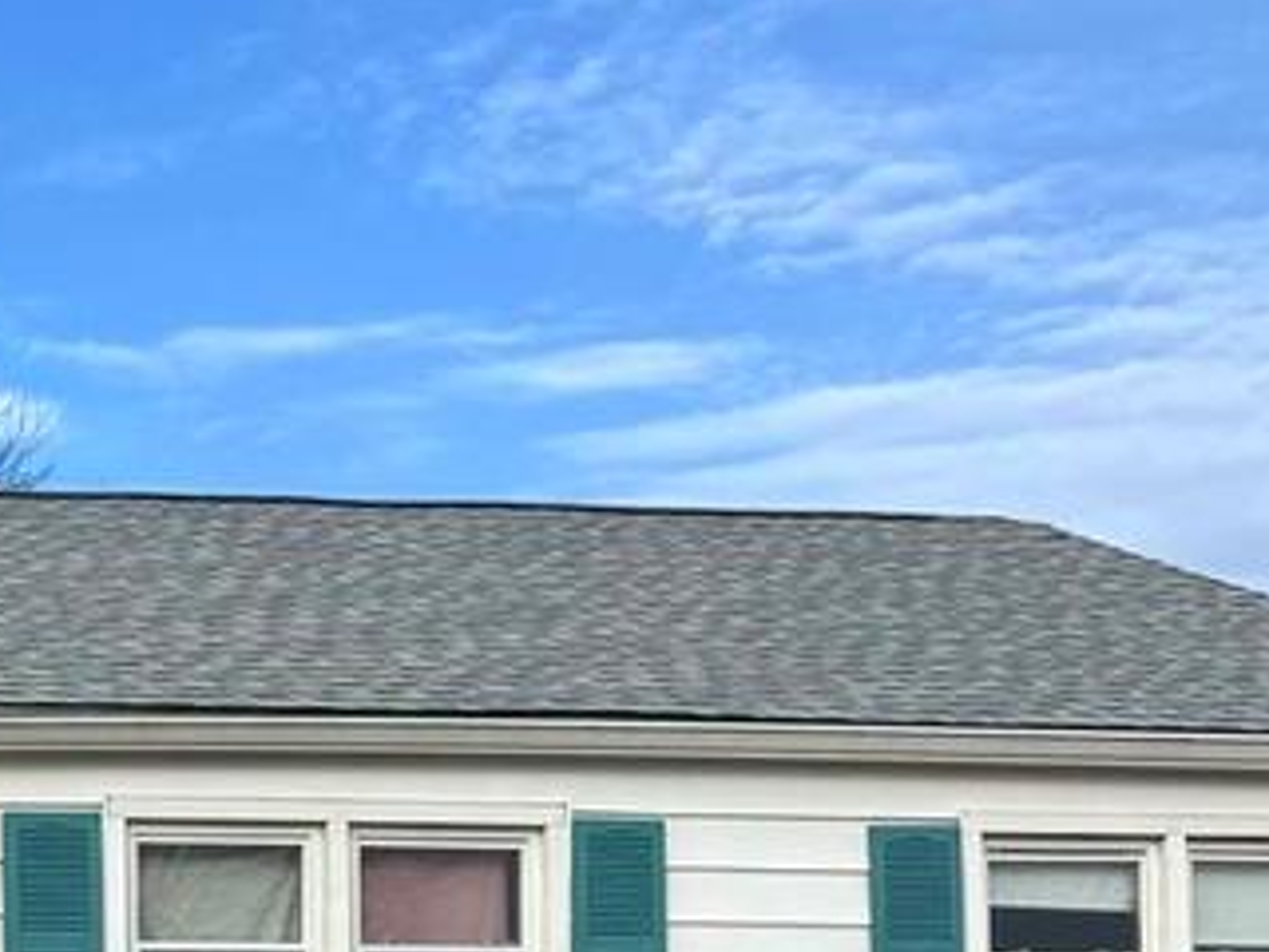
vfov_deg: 13.1
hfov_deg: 15.6
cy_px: 1368
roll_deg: +0.8
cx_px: -1011
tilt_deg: +0.3
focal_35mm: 108
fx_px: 3959
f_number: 1.78
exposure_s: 1/4049
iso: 80
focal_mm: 6.76
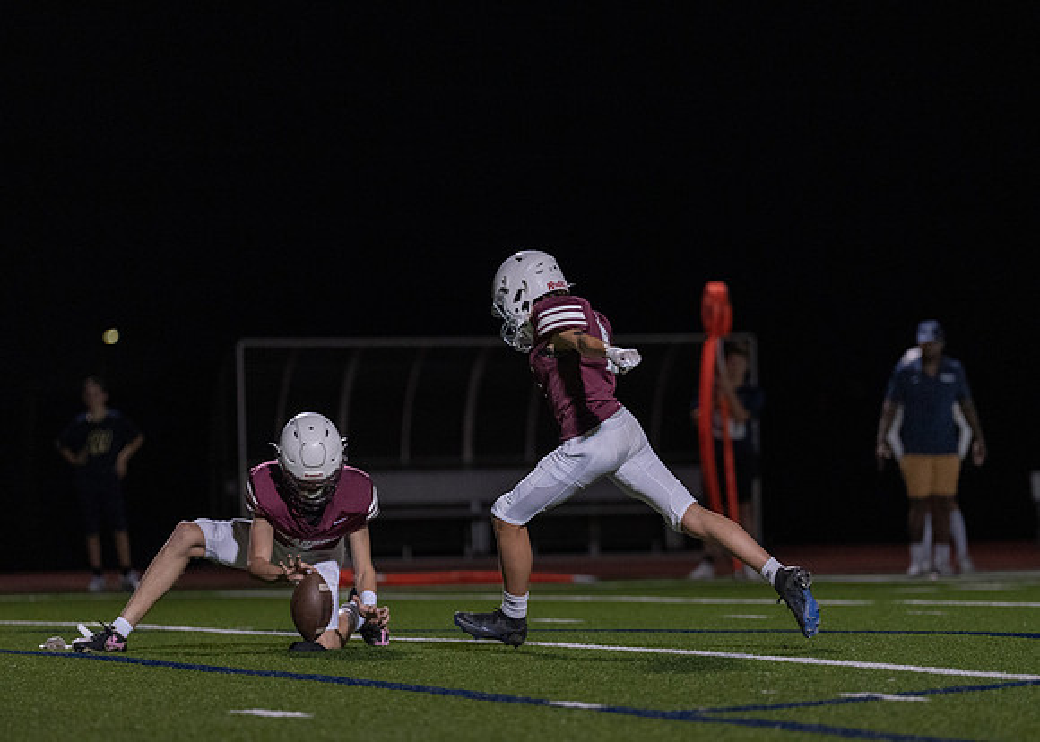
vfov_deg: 5.8
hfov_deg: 8.1
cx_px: 598
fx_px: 7384
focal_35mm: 250
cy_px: 438
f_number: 2.8
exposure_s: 1/1000
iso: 3200
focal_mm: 200
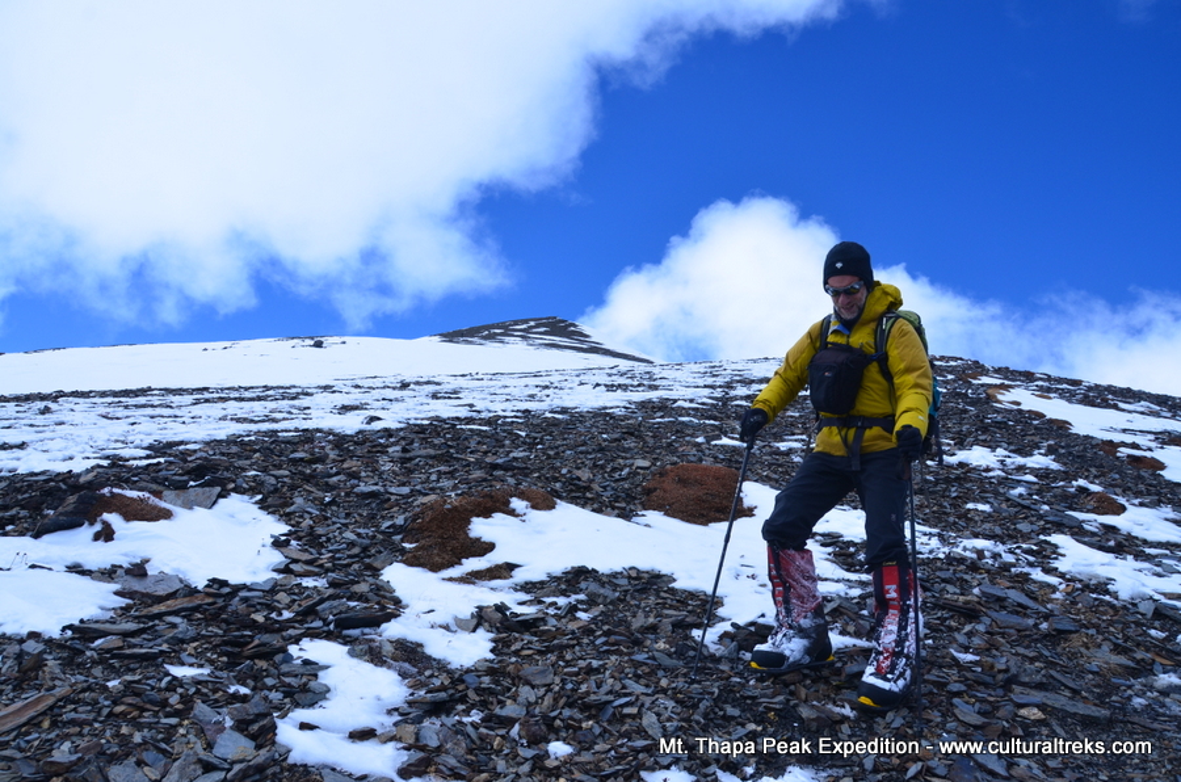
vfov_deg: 47.7
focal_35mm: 27
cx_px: 590
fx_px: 884
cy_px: 391
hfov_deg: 67.5
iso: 200
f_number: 10
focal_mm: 18
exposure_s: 1/320
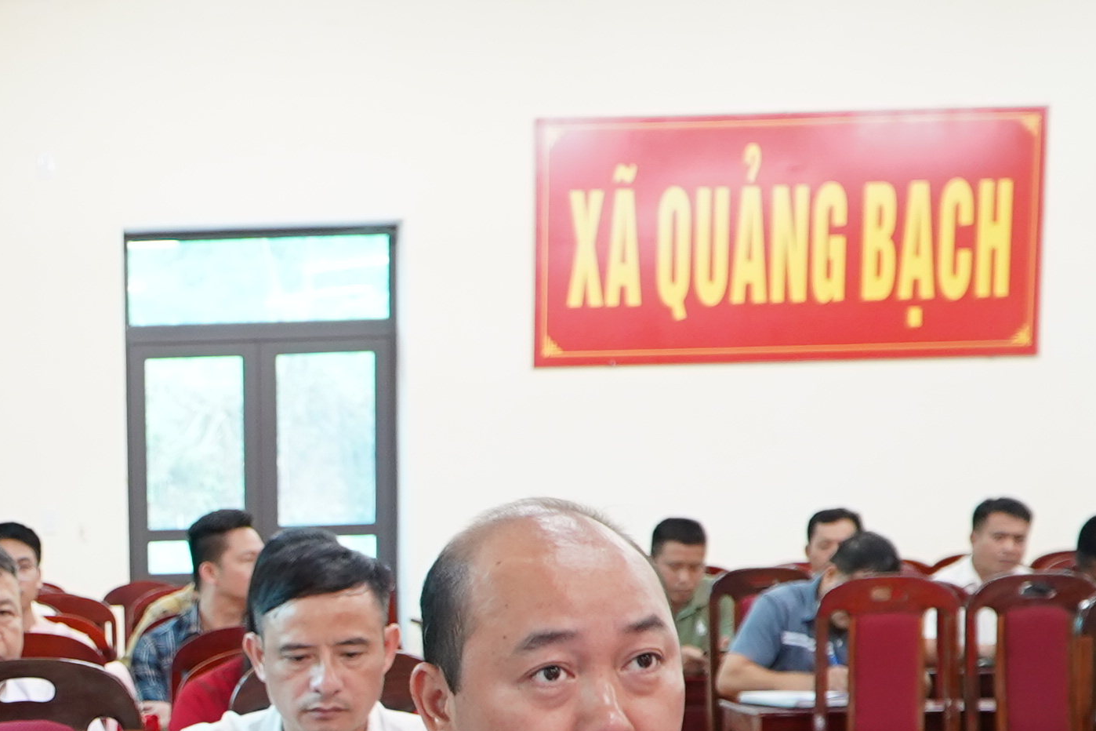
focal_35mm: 76
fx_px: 2314
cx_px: -66
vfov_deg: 17.2
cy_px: 872
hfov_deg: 25.0
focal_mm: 18
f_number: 4
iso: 800
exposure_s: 1/30
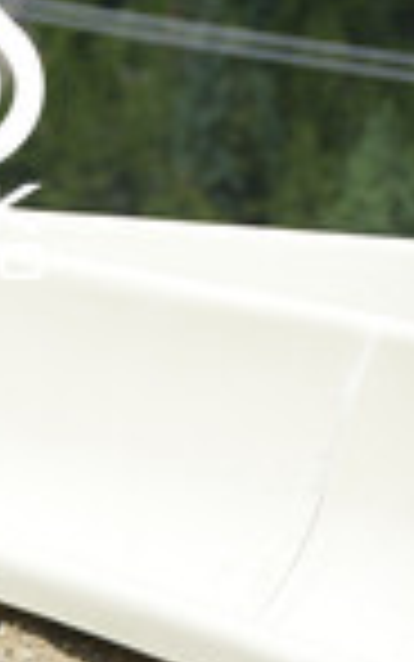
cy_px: 556
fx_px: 9739
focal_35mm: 540
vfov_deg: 3.9
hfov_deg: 2.4
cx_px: -428
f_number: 6.3
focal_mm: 195
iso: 450
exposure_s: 1/1250
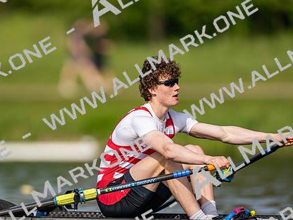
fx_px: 6926
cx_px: 131
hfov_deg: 2.4
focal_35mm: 818
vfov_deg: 1.8
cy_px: 132
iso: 220
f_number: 4
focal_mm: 600
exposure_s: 1/2500
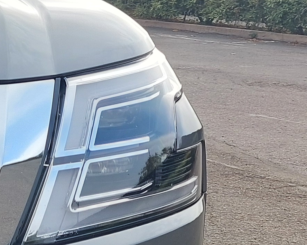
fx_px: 1108
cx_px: -372
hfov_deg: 12.9
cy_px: 257
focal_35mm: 122
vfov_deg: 12.5
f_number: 1.8
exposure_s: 1/342
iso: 25
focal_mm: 5.23
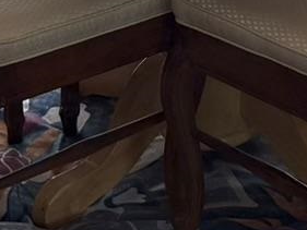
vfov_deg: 7.5
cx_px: 280
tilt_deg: -5.9
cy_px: -440
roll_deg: +0.5
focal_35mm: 175
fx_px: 1553
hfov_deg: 11.2
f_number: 1.78
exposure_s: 1/190
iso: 125
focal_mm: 6.76
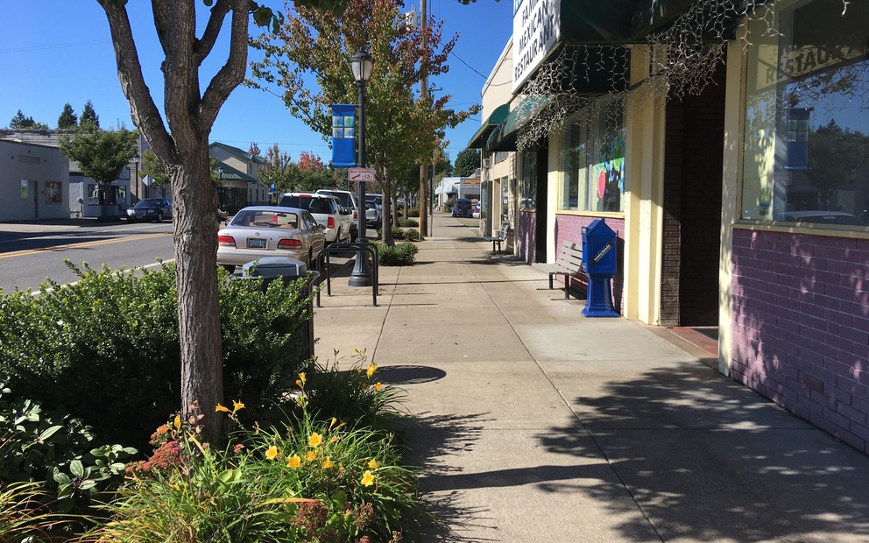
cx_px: 436
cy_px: 236
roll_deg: -1.2
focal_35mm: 31
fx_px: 734
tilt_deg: -4.7
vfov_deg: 40.5
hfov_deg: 61.2
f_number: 2.2
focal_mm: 4.15
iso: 25
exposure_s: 1/1261
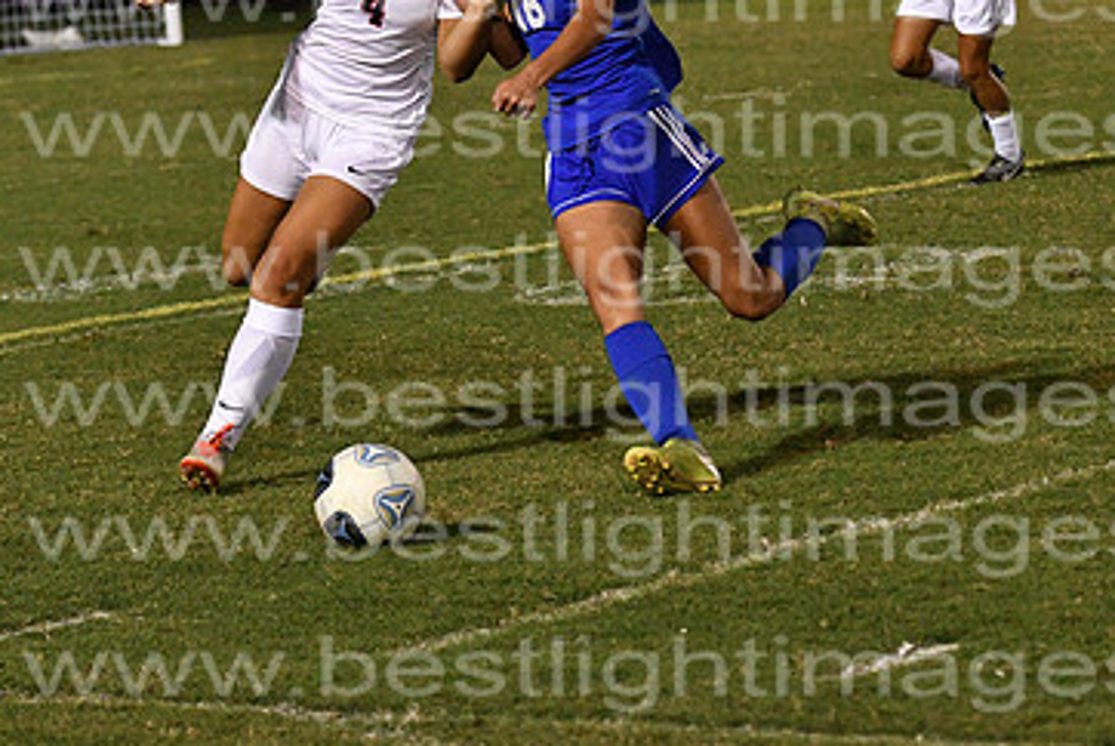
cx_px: 724
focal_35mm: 192
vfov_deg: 7.2
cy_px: 202
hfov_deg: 10.7
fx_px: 5951
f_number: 4
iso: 8000
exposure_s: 1/800
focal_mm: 80
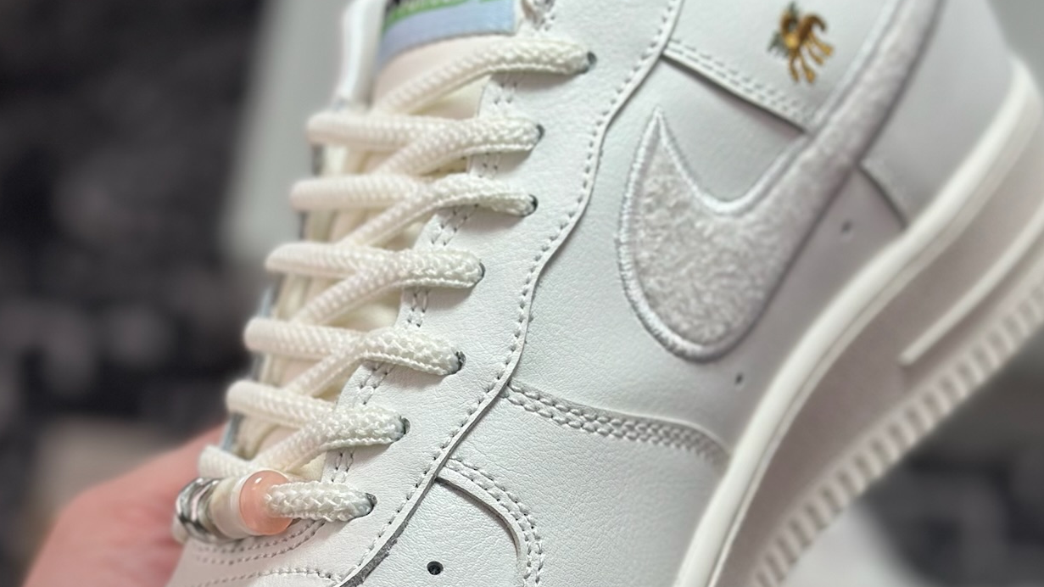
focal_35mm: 87
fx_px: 2408
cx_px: 558
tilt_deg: -57.8
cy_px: 477
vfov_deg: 13.8
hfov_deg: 24.5
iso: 80
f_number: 1.78
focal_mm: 6.86
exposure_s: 1/2252
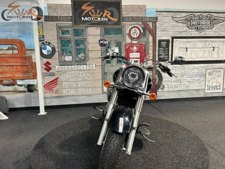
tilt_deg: -8.2
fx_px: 169
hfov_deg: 67.3
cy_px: 84
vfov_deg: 53.1
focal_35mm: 26
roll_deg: +1.3
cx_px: 112
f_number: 1.5
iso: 64
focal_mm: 5.7
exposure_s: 1/50
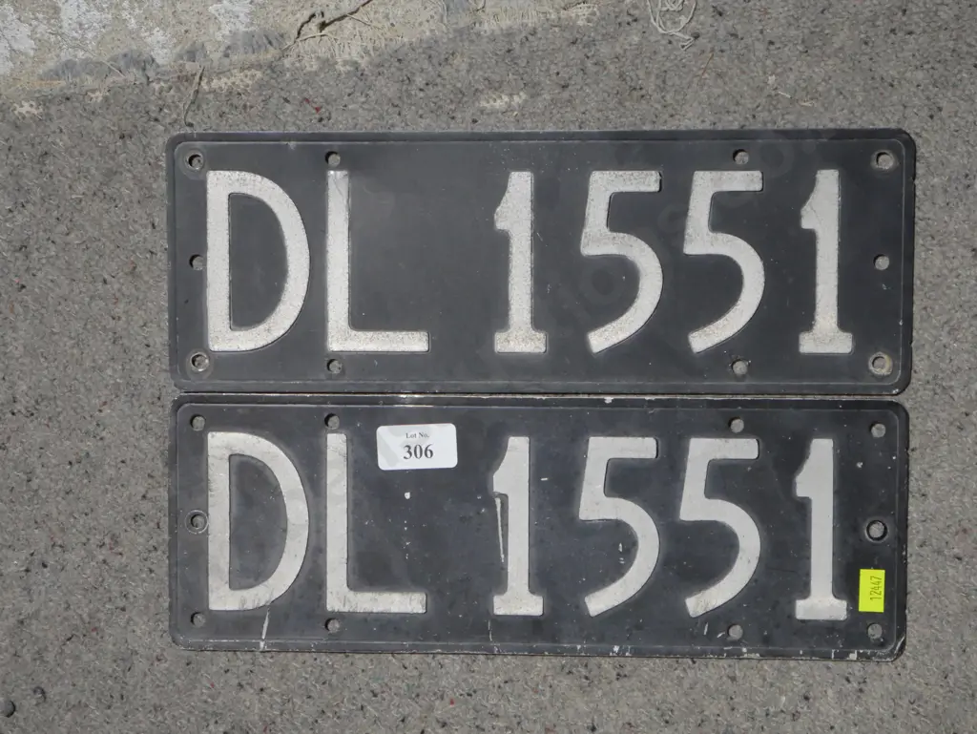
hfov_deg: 23.3
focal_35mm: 84
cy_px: 367
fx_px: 2372
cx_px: 488
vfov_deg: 17.6
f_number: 5.6
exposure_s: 1/100
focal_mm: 42
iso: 1250
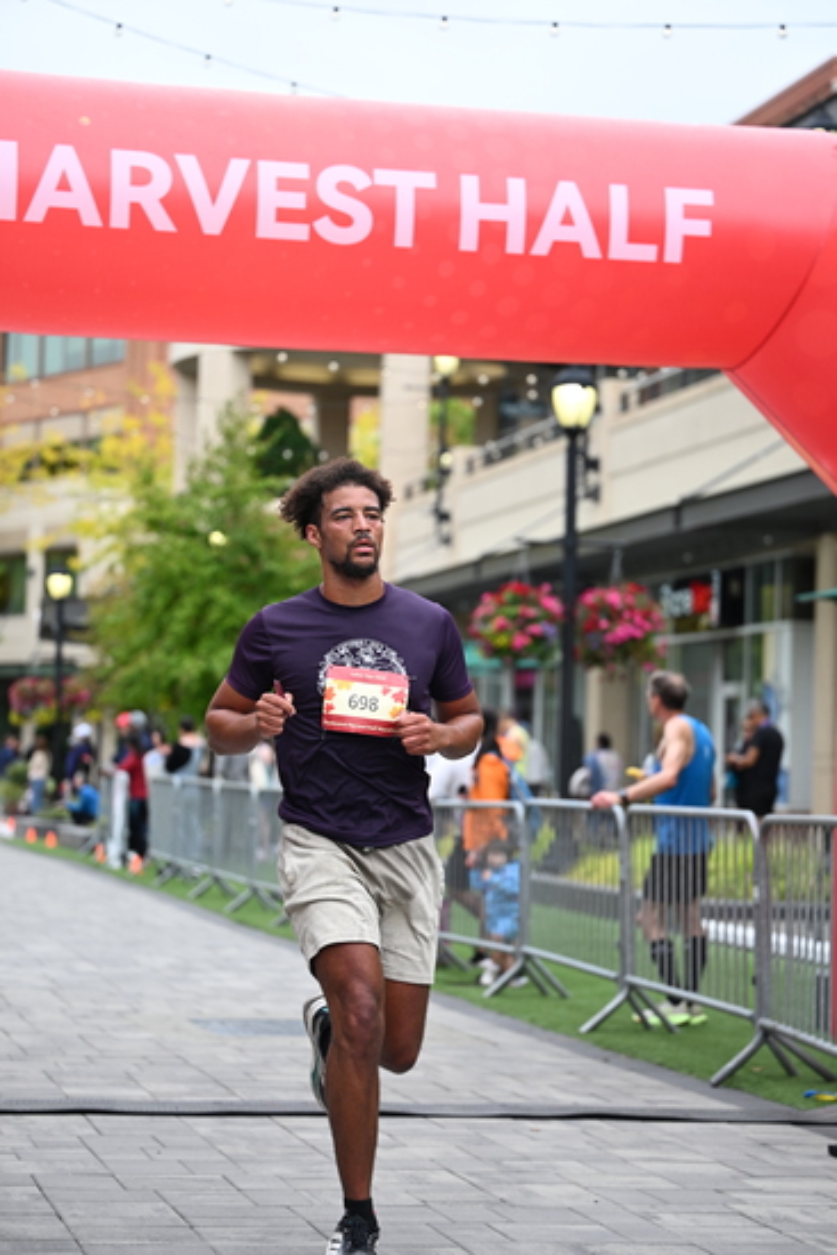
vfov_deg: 24.5
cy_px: 628
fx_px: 2893
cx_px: 418
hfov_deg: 16.5
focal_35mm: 83
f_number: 2.8
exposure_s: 1/2000
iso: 640
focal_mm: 83
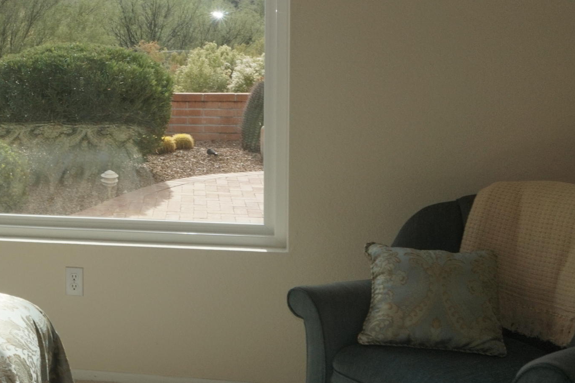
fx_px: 846
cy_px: 104
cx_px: -27
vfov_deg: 25.2
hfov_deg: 33.6
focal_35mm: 53
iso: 320
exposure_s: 1/160
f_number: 16
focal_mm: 16
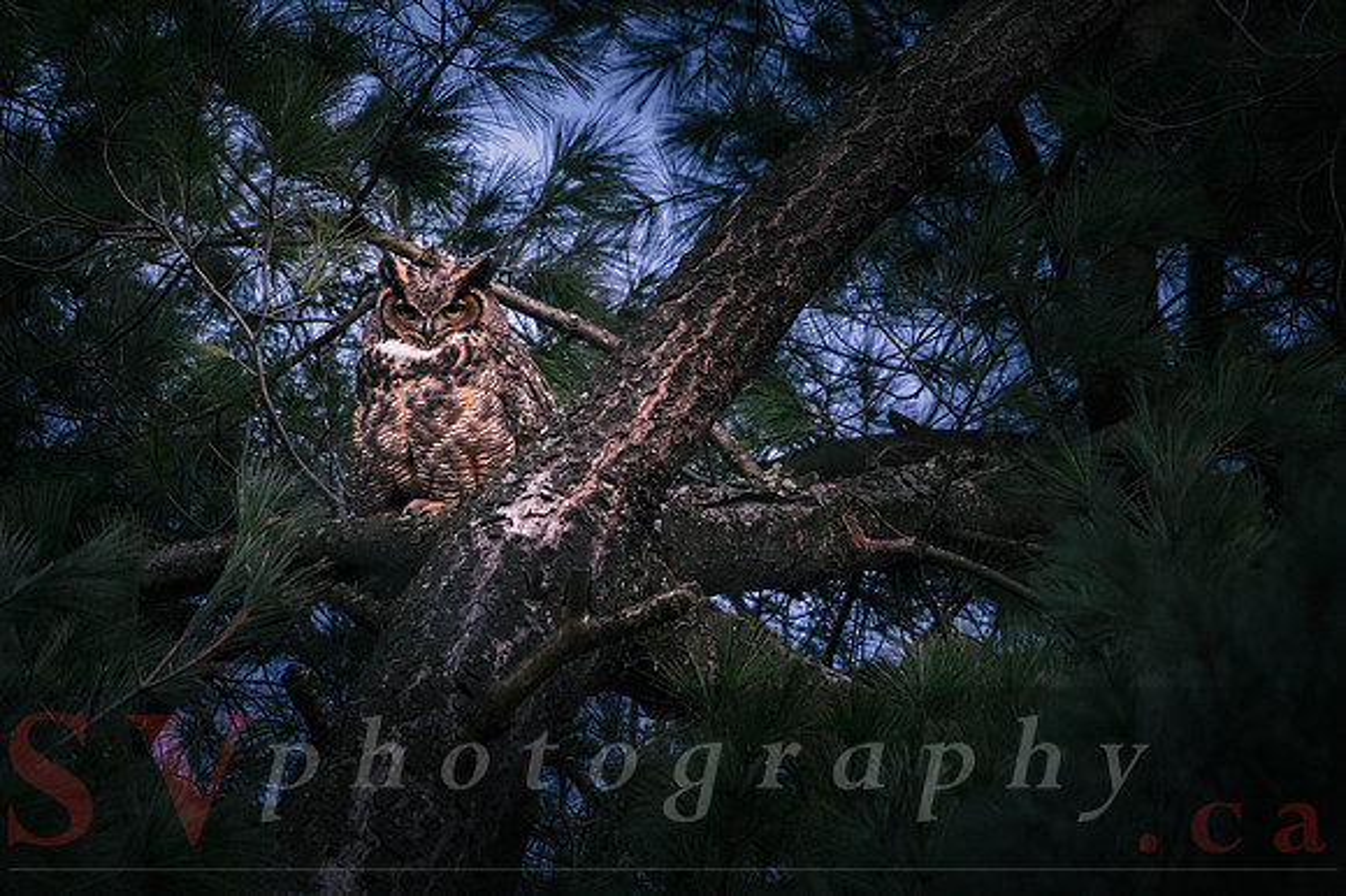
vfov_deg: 2.0
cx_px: 809
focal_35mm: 685
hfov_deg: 3.0
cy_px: 392
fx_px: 25590
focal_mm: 380
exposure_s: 1/50
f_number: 5.6
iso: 3200
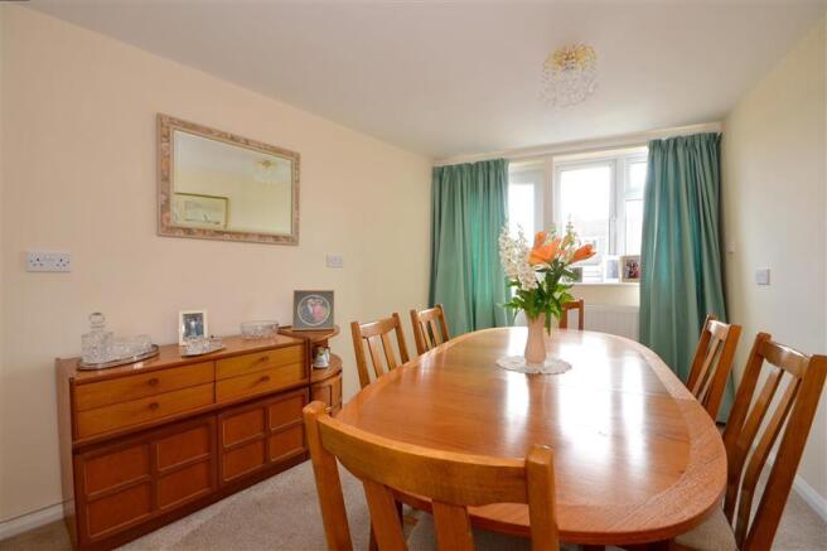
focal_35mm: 15
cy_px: 276
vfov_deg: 77.3
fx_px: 344
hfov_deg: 100.4
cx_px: 414
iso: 200
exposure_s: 1/5
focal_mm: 10
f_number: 11
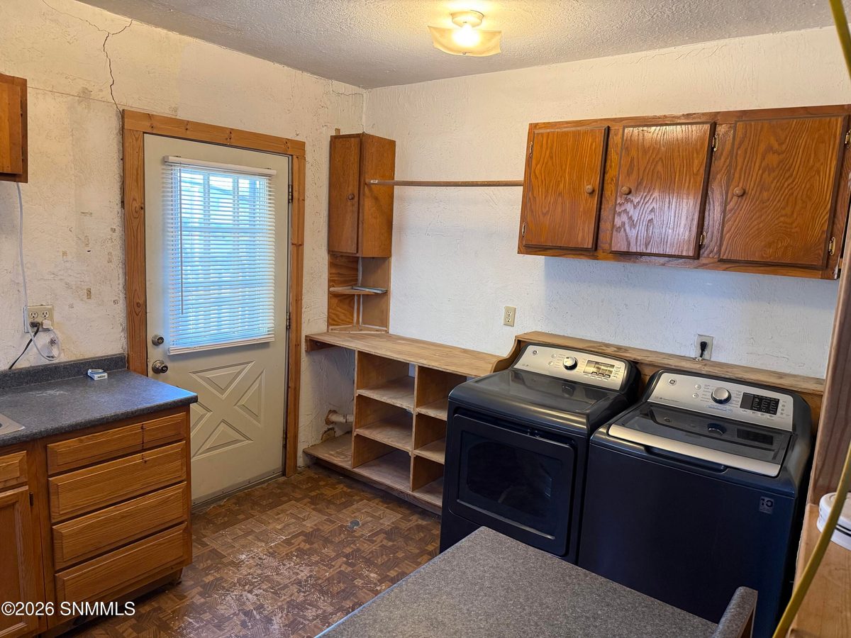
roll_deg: -3.2
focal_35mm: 24
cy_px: 319
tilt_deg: -9.3
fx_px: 590
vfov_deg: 56.8
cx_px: 426
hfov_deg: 71.6
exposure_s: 1/60
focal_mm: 6.76
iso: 320
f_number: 1.78
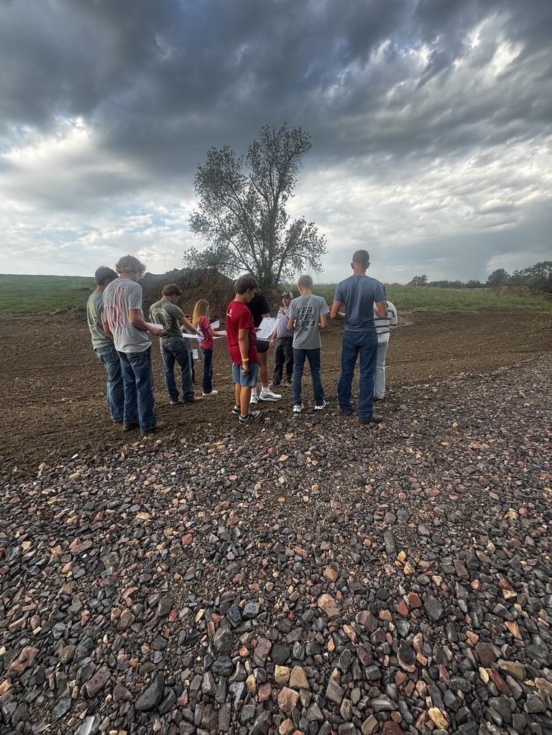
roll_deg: +1.7
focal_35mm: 14
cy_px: 368
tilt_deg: -14.0
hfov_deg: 85.7
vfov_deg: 102.1
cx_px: 276
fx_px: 298
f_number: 2.2
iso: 40
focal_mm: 2.22
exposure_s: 1/135
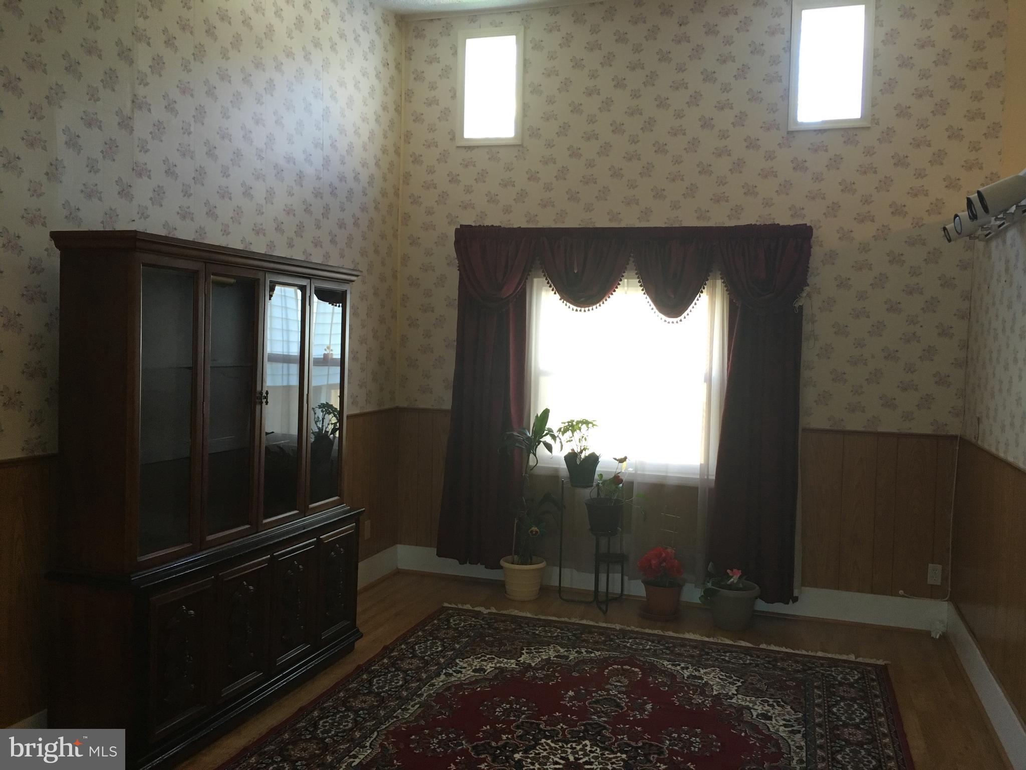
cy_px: 385
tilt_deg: -4.8
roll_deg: -1.8
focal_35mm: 29
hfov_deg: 61.7
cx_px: 513
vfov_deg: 48.2
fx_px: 860
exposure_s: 1/30
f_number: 2.2
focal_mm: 4.15
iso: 100
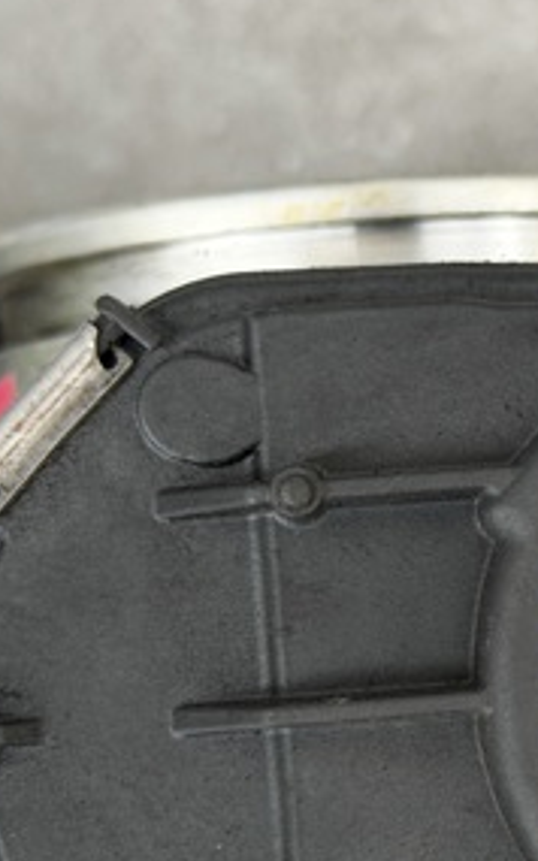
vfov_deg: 18.2
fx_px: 2676
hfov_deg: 11.2
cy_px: 582
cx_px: 680
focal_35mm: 114
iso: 250
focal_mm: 6.76
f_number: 1.78
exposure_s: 1/60
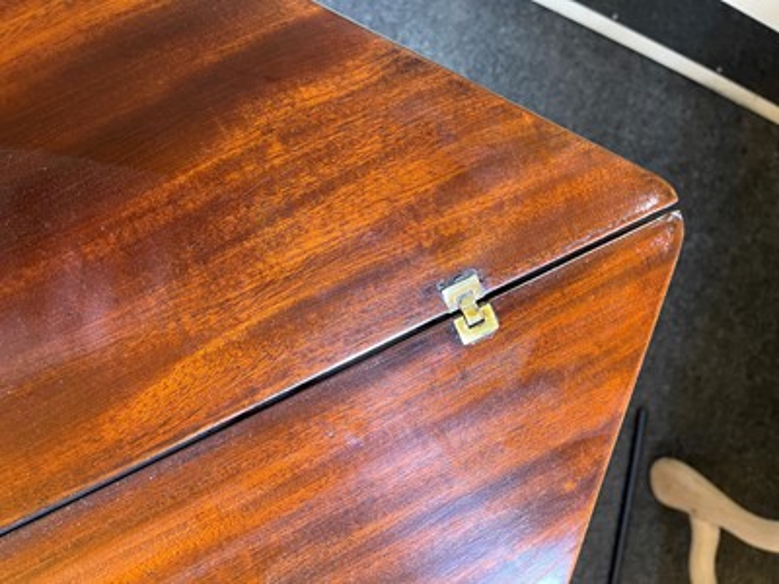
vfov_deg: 53.1
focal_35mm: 26
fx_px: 585
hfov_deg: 67.3
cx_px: 390
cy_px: 292
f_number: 1.6
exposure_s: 1/50
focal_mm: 5.1
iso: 320
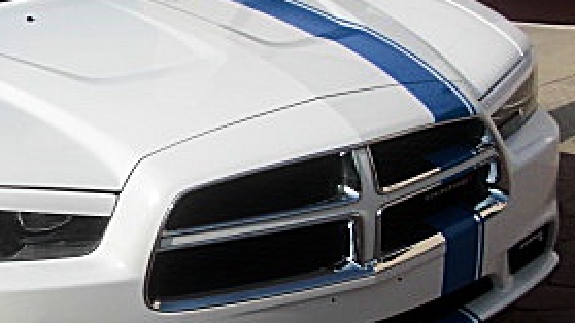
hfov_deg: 22.7
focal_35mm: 90
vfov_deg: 13.4
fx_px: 1372
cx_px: -4
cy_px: 160
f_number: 7.9
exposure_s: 1/160
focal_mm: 6.3
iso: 50
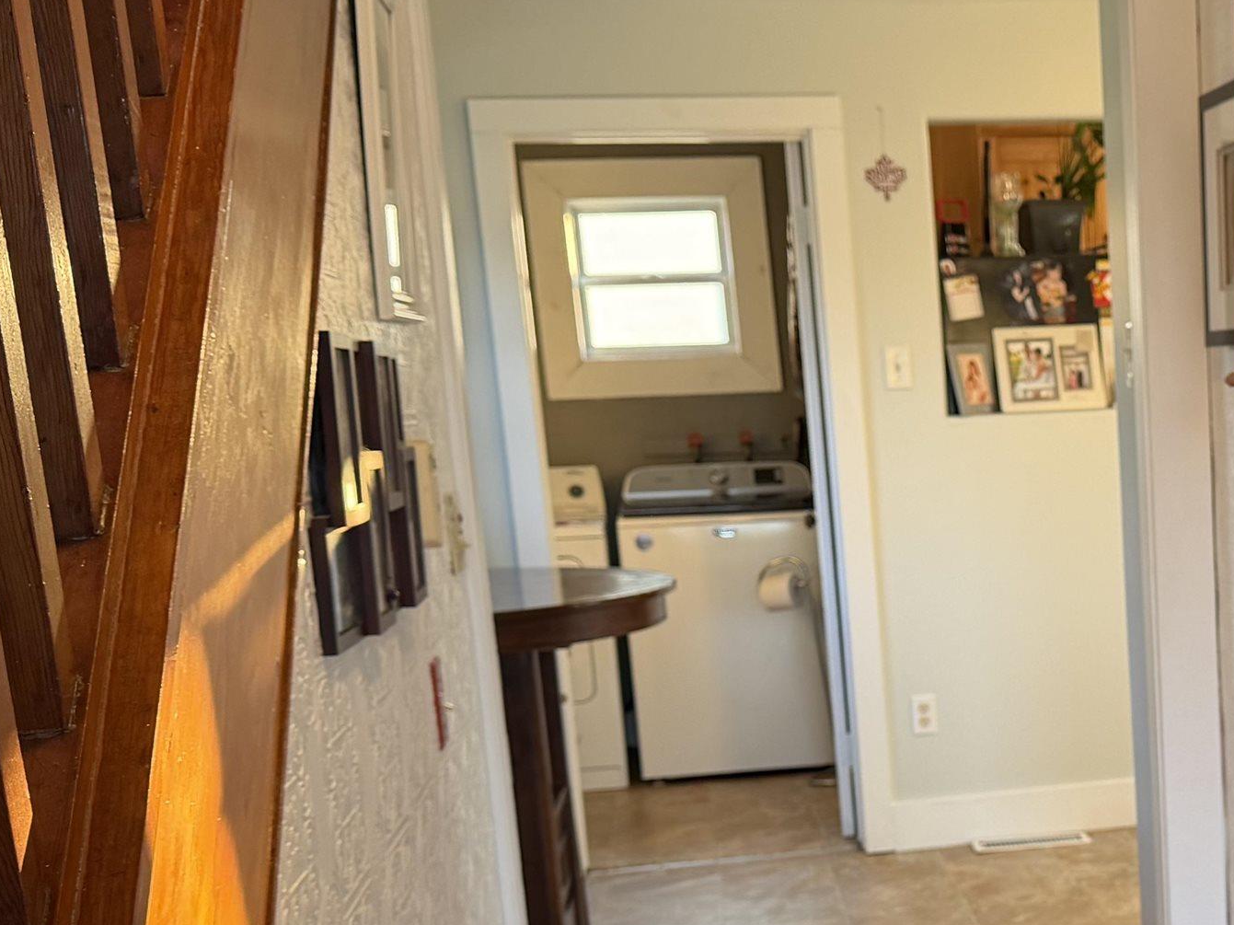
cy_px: 771
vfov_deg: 26.0
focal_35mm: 55
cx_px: 1171
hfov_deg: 32.7
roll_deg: +3.1
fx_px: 1960
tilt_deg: -10.8
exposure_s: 1/60
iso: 160
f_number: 1.78
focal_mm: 6.76
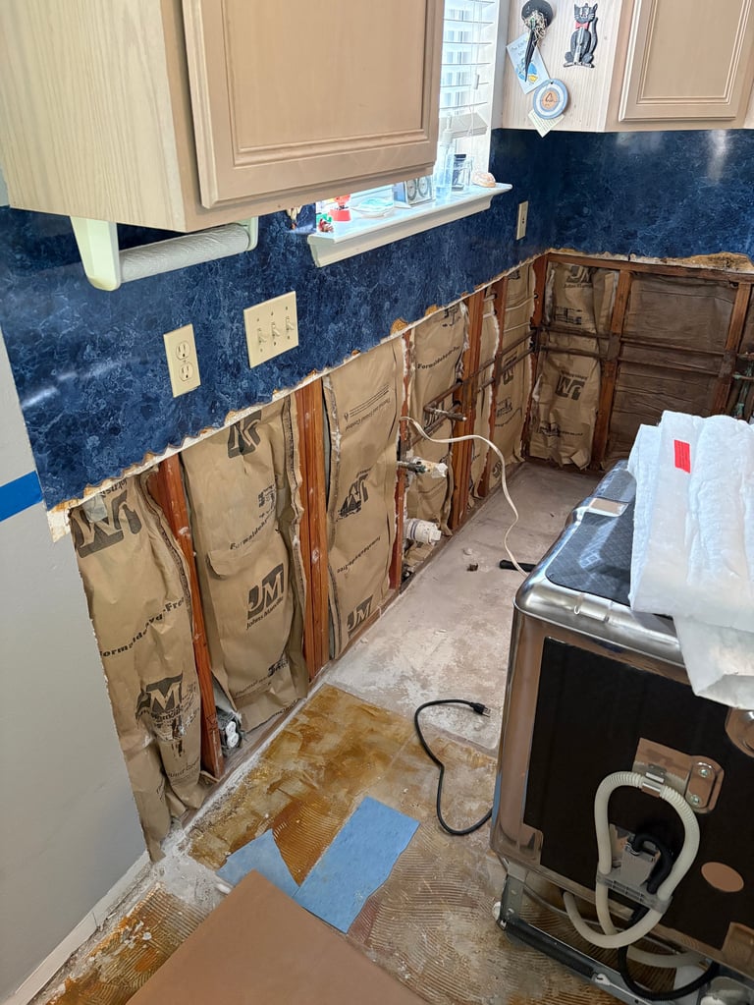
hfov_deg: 53.1
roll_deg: -0.8
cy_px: 502
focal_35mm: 26
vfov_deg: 67.3
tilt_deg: -29.7
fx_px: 755
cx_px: 377
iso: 500
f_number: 1.6
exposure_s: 1/60
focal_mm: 5.96
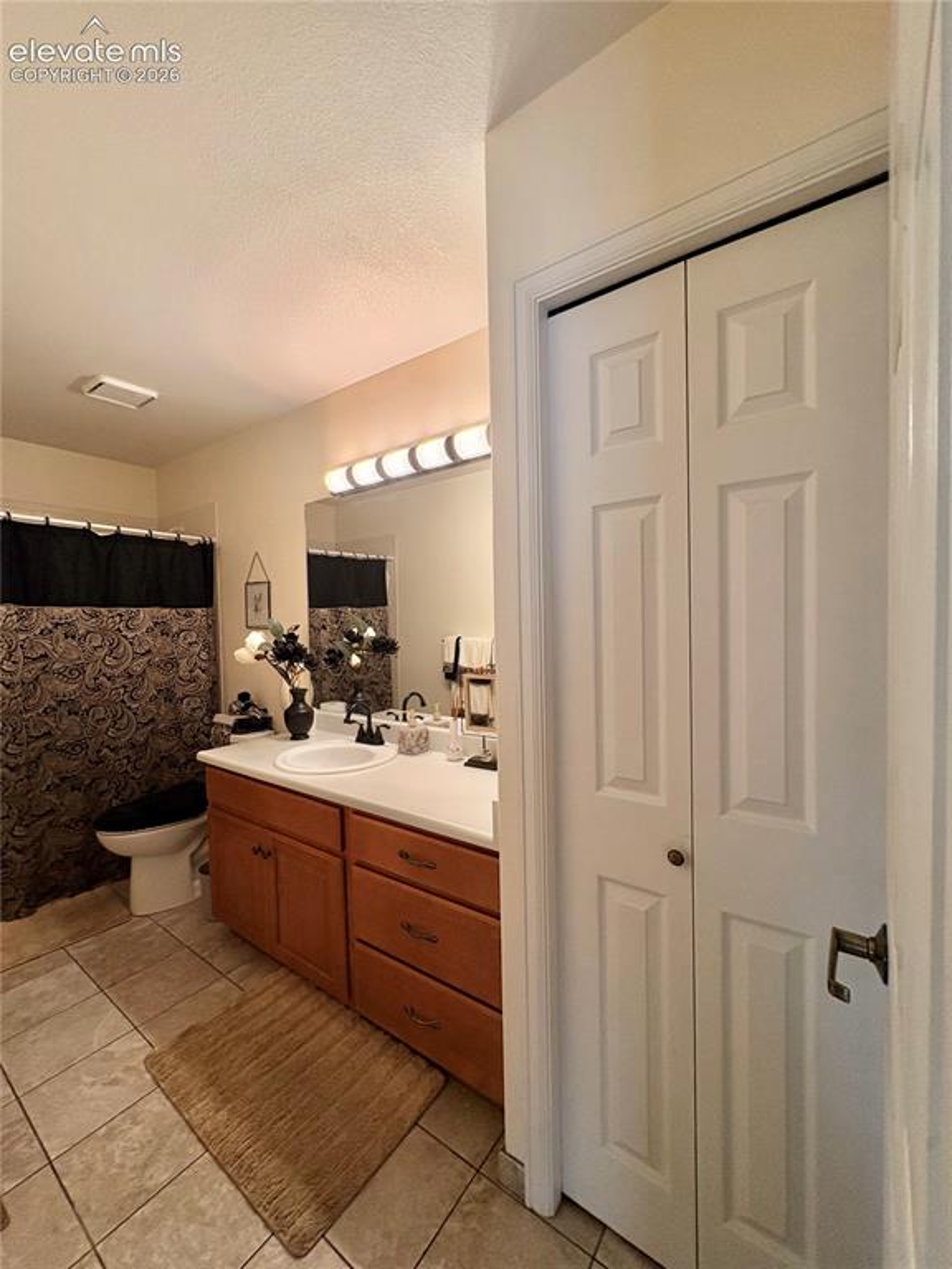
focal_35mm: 14
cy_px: 634
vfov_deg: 102.1
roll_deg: +0.1
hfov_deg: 85.7
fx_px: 513
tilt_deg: -1.2
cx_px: 476
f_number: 2.2
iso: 250
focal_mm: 2.22
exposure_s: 1/120
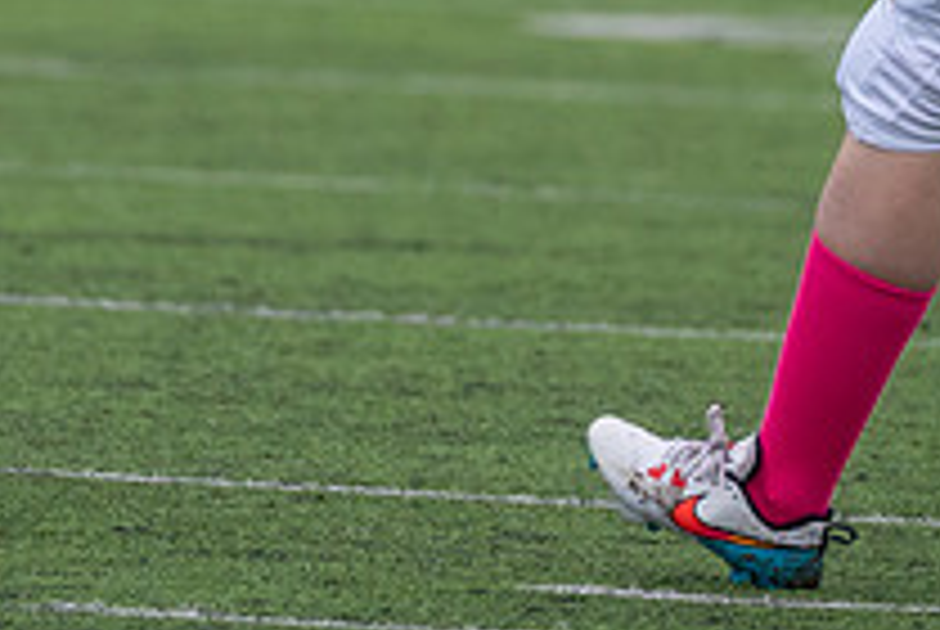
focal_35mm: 1184
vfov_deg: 1.2
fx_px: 30959
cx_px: 192
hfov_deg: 1.7
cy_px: -347
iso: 640
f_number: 2.8
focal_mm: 200
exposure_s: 1/1250
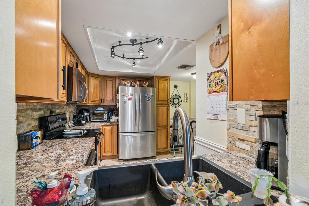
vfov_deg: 73.7
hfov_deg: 96.7
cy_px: 103
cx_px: 154
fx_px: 137
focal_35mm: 16
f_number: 7.1
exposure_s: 1/5
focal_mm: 11
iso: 100
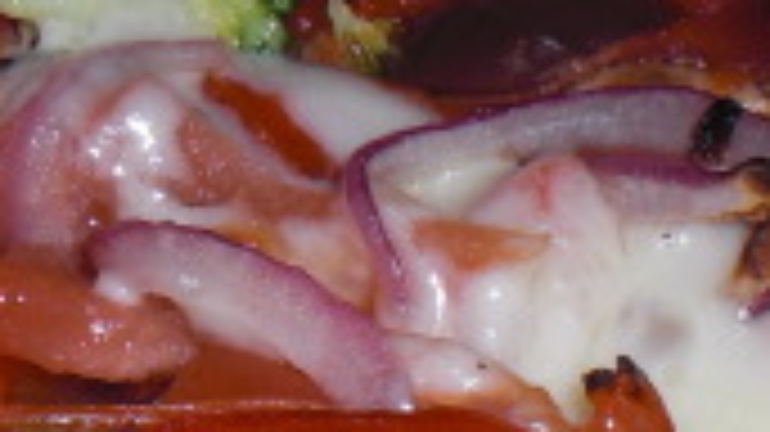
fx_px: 3163
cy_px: 360
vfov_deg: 7.8
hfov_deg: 13.3
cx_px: -297
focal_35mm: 155
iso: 64
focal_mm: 6.3
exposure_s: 1/60
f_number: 5.6
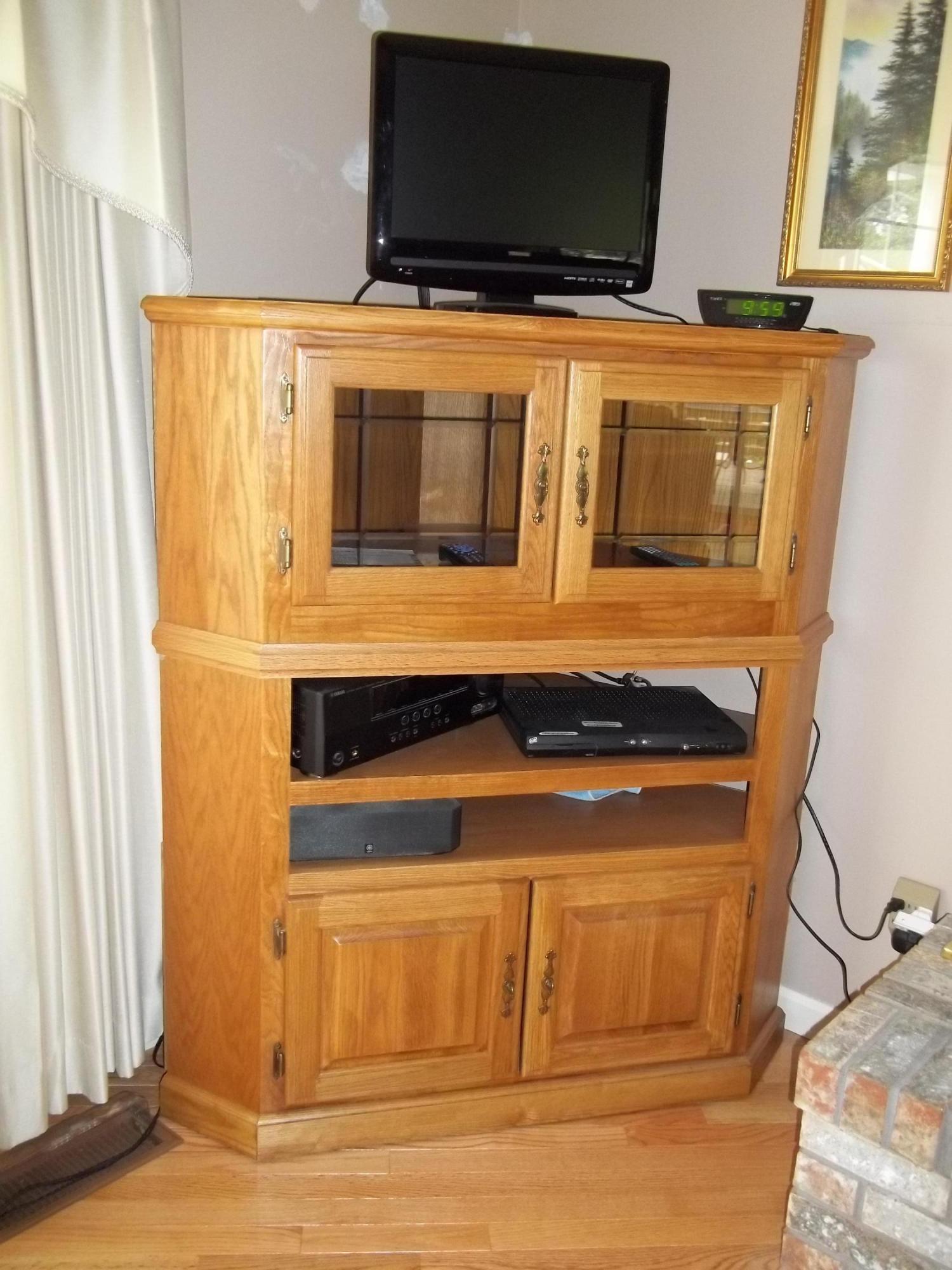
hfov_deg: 44.2
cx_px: 476
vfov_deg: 56.8
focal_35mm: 32
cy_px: 635
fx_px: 1173
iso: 250
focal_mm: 5.7
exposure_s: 1/30
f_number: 2.9
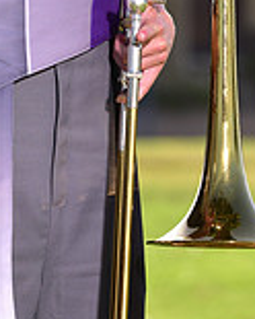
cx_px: 26
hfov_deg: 2.9
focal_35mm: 528
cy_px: -113
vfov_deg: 3.7
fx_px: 4981
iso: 80
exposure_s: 1/250
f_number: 5
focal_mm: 150
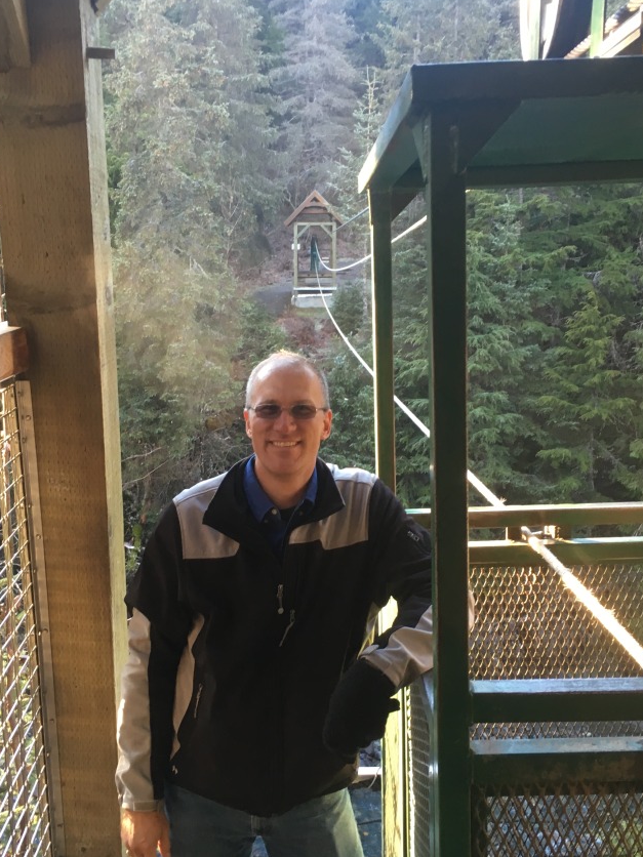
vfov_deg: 50.1
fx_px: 916
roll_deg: +1.5
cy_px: 455
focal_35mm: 37
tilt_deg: -13.1
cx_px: 297
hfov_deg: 38.6
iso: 64
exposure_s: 1/30
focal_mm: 4.15
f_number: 2.2
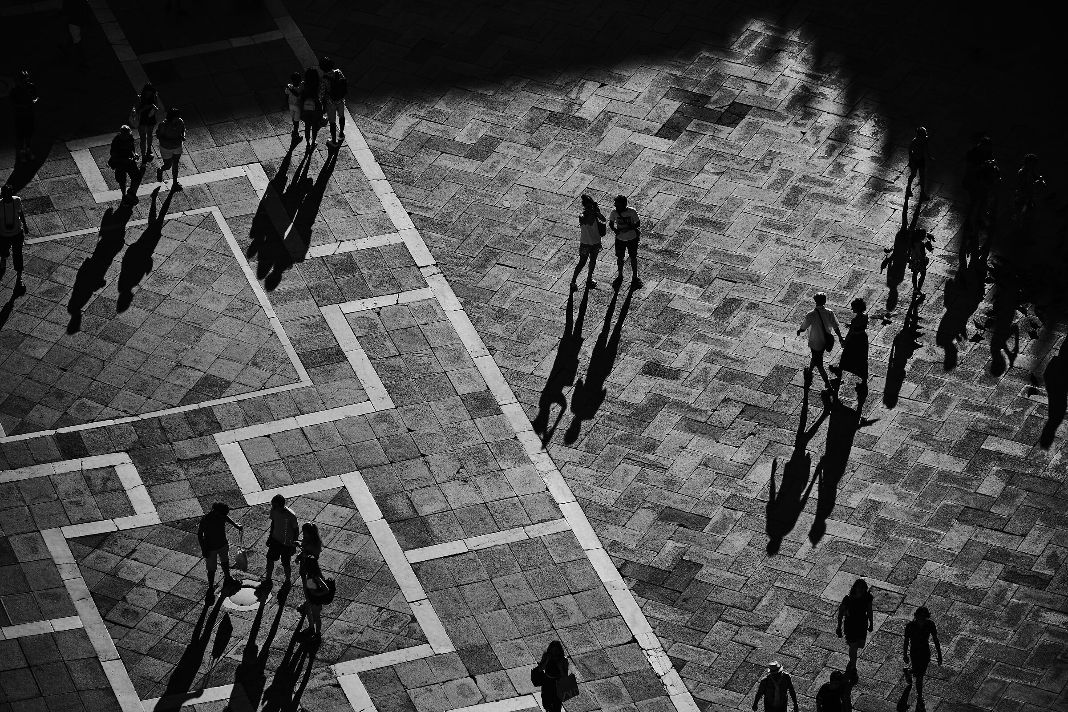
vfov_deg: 6.9
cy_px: 356
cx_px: 534
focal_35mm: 200
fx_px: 5933
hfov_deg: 10.3
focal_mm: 200
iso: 31
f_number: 6.3
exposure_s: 1/250
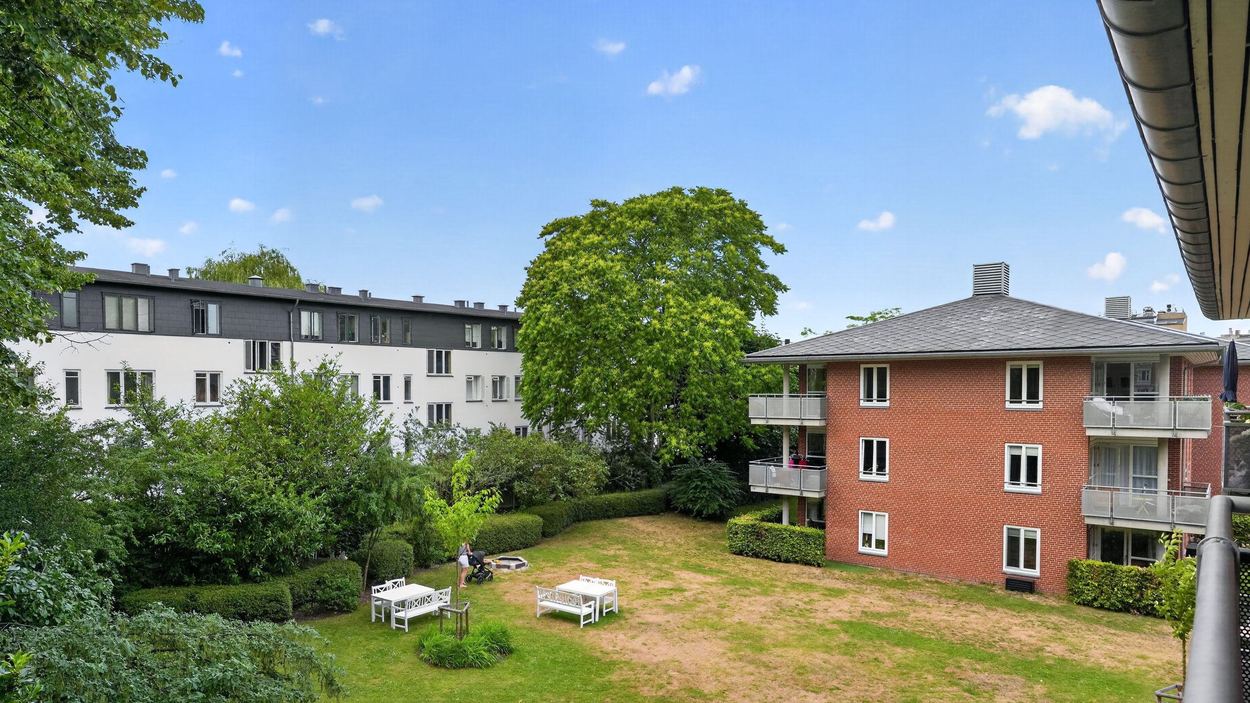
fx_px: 762
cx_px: 603
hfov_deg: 78.7
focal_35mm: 23
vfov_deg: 49.3
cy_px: 409
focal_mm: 21
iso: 400
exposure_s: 1/400
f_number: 8
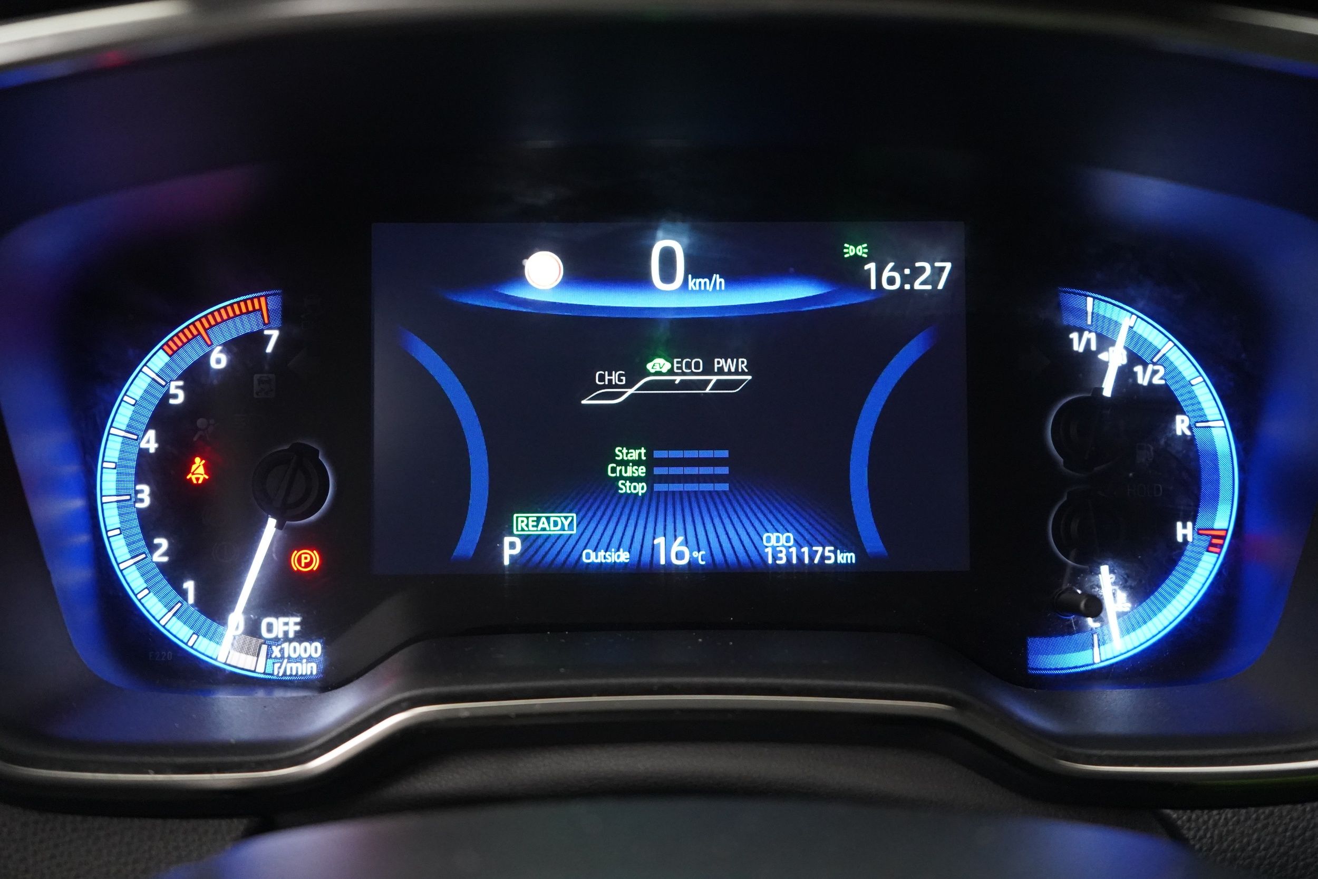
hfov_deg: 49.6
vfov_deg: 34.2
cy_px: 440
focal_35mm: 39
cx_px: 659
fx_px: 1428
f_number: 4
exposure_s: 1/60
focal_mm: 39
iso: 10000
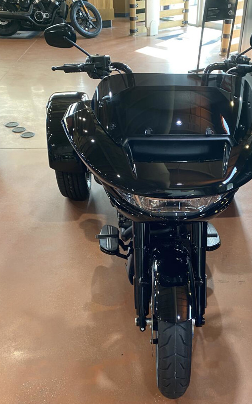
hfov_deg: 35.0
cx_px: 165
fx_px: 396
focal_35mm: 36
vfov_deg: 53.6
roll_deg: -1.2
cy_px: 243
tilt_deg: -36.7
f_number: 1.8
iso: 160
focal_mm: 4.25
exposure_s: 1/60
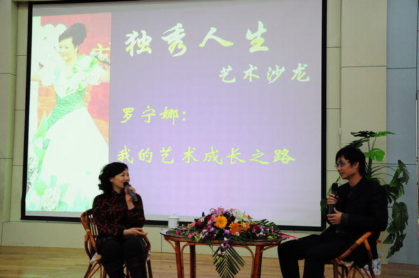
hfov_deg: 49.6
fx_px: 453
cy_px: 139
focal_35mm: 39
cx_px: 210
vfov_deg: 34.1
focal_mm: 26
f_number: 5.6
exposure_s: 1/50
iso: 2800
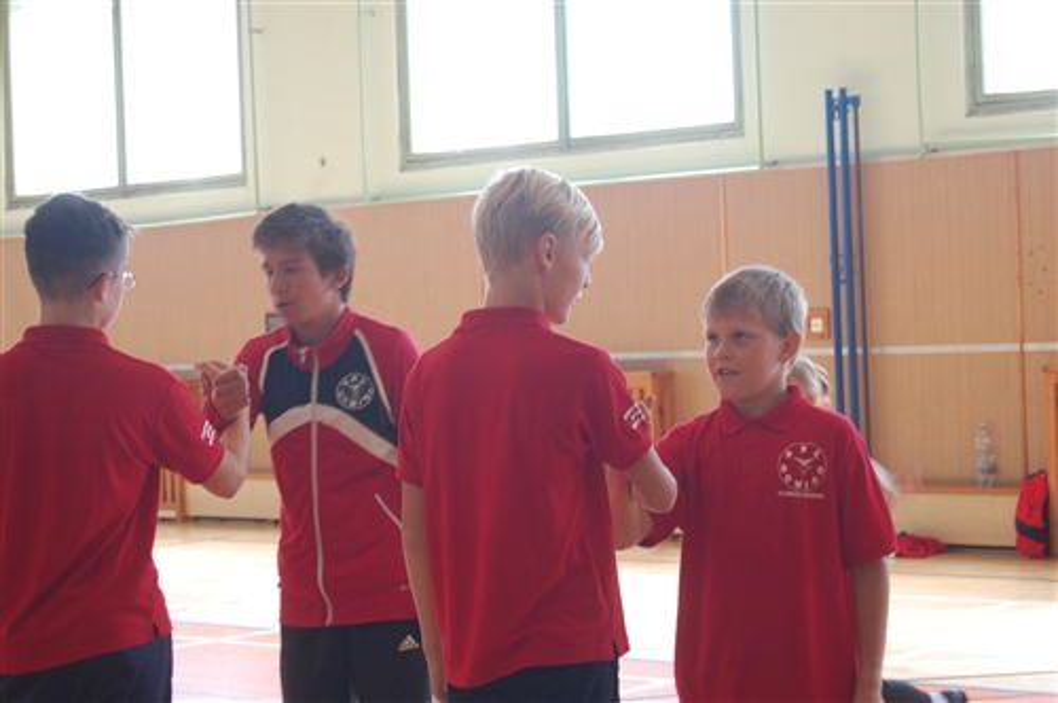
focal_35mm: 82
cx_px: 529
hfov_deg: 24.6
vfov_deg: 16.5
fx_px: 2421
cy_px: 352
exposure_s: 1/30
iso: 450
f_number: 5.6
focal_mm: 55
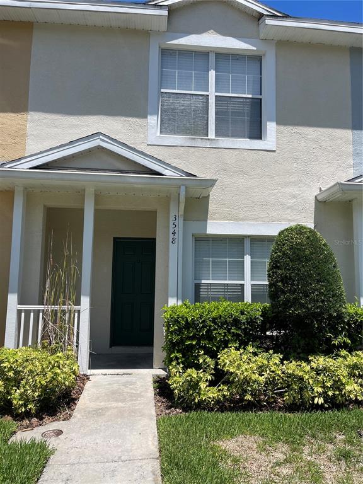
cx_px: 182
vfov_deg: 69.4
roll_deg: -1.4
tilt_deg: +6.5
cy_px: 242
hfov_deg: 54.9
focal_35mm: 25
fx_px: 350
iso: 32
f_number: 1.6
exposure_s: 1/3663
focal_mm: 5.1
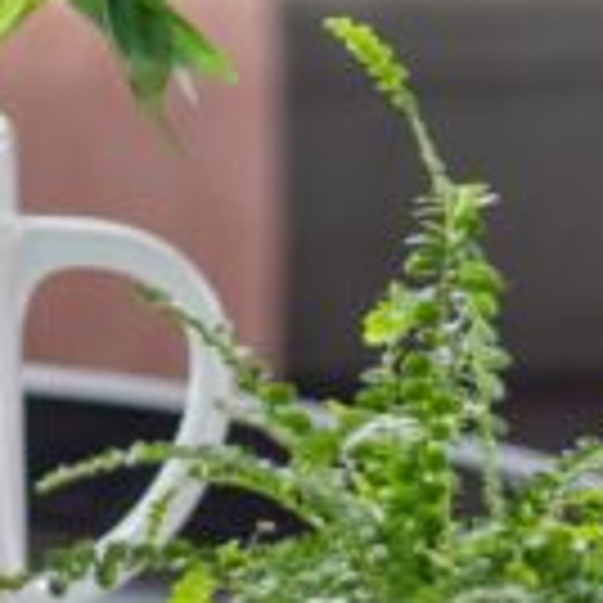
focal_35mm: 244
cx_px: -482
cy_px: -488
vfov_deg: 7.0
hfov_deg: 7.0
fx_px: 4809
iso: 320
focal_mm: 50
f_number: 1.8
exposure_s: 1/160
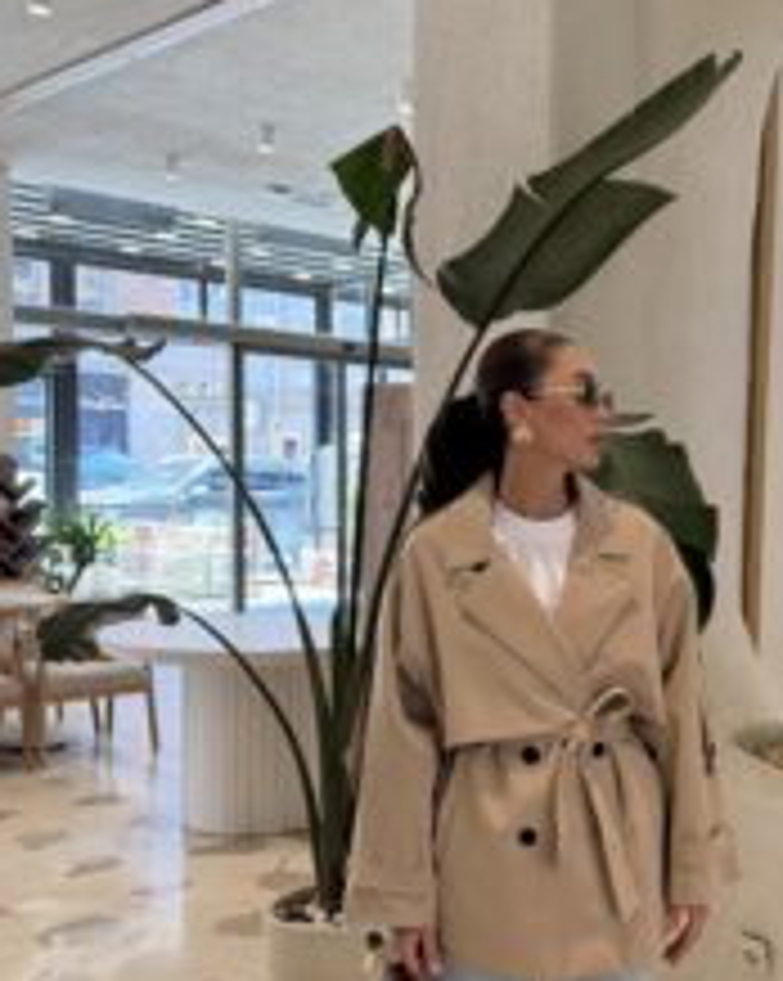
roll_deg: -1.8
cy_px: 598
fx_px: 1247
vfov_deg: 42.7
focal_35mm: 43
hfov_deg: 33.8
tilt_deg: -5.8
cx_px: 626
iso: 160
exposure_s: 1/100
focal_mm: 6.76
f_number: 1.78
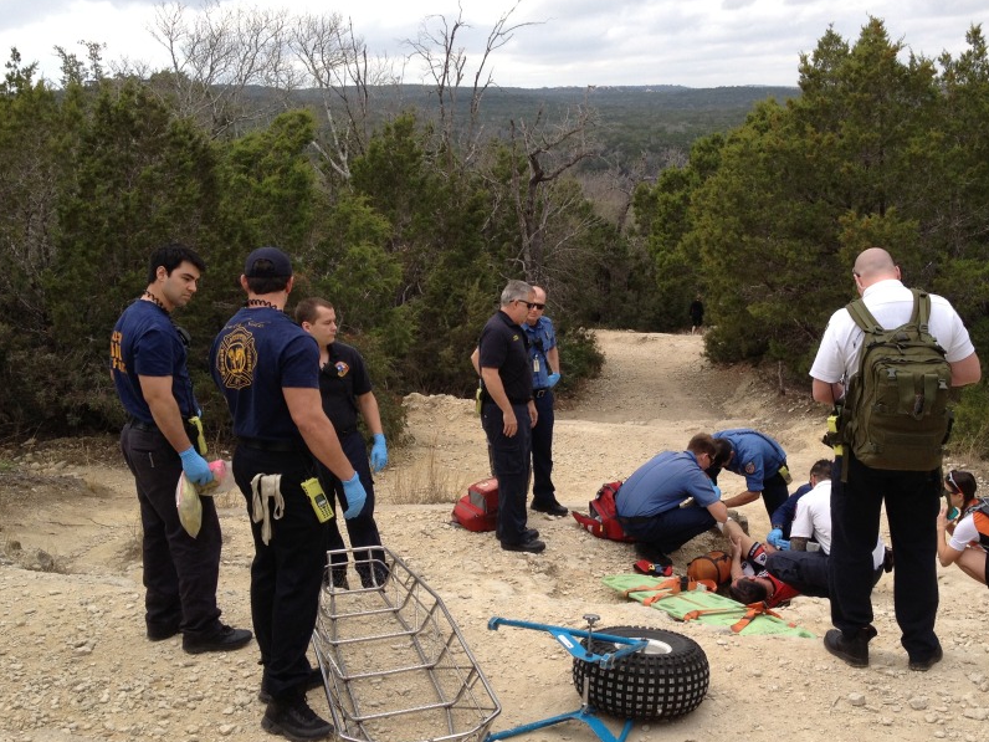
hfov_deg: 41.8
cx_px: 608
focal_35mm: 45
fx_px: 1286
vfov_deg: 32.2
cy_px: 372
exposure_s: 1/613
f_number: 2.4
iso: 50
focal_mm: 4.28
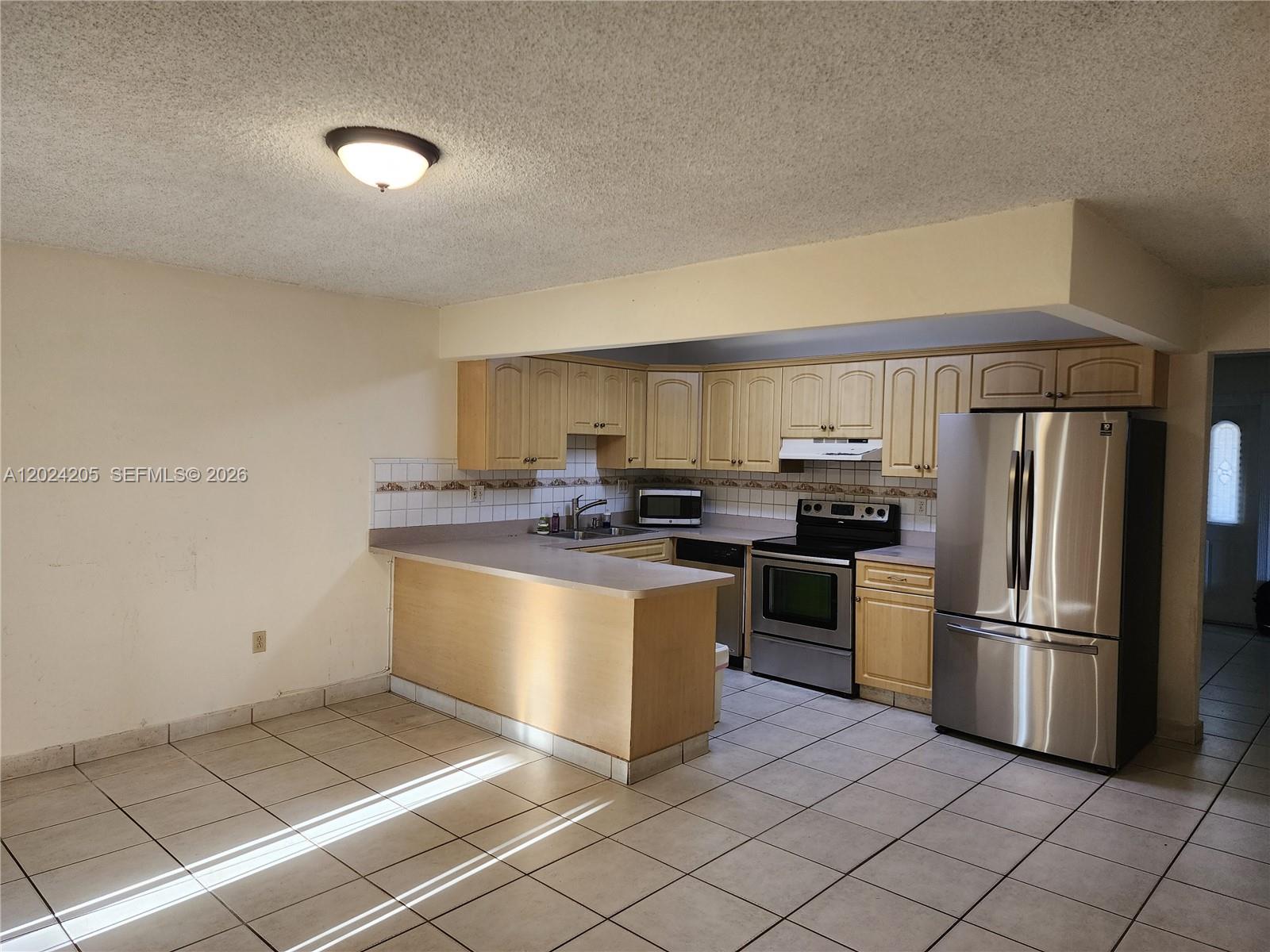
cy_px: 476
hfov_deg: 73.9
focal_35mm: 23
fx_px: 844
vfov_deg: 58.9
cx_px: 635
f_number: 1.8
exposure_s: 1/120
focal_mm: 6.4
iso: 125
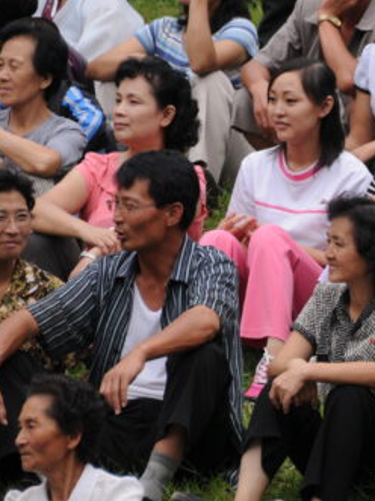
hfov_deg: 2.4
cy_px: 236
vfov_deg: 3.2
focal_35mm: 618
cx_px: 405
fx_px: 8934
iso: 200
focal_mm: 185
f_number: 6.3
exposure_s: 1/160
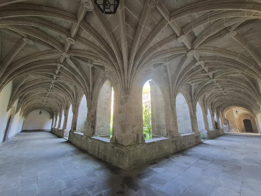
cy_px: 98
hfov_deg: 106.2
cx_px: 130
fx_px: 98
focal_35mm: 13
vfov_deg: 89.9
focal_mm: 1.74
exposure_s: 1/50
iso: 250
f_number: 2.2
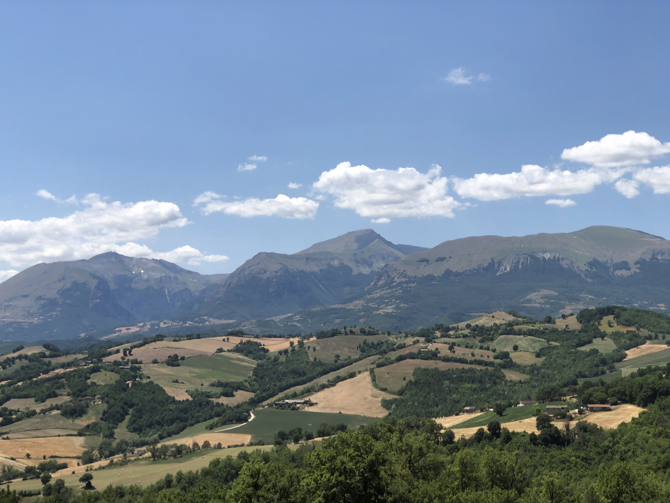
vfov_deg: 25.7
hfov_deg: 33.8
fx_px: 1103
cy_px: 252
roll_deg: -0.5
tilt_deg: +4.4
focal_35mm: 57
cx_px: 335
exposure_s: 1/1156
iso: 20
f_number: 2.8
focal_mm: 6.6
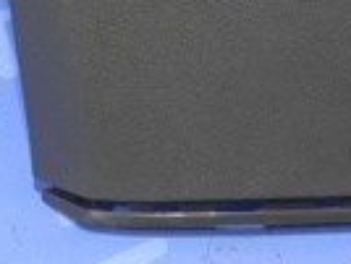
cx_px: 196
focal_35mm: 119
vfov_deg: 11.3
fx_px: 1209
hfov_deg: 16.5
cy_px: -272
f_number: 2
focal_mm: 4.6
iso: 400
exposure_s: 1/25
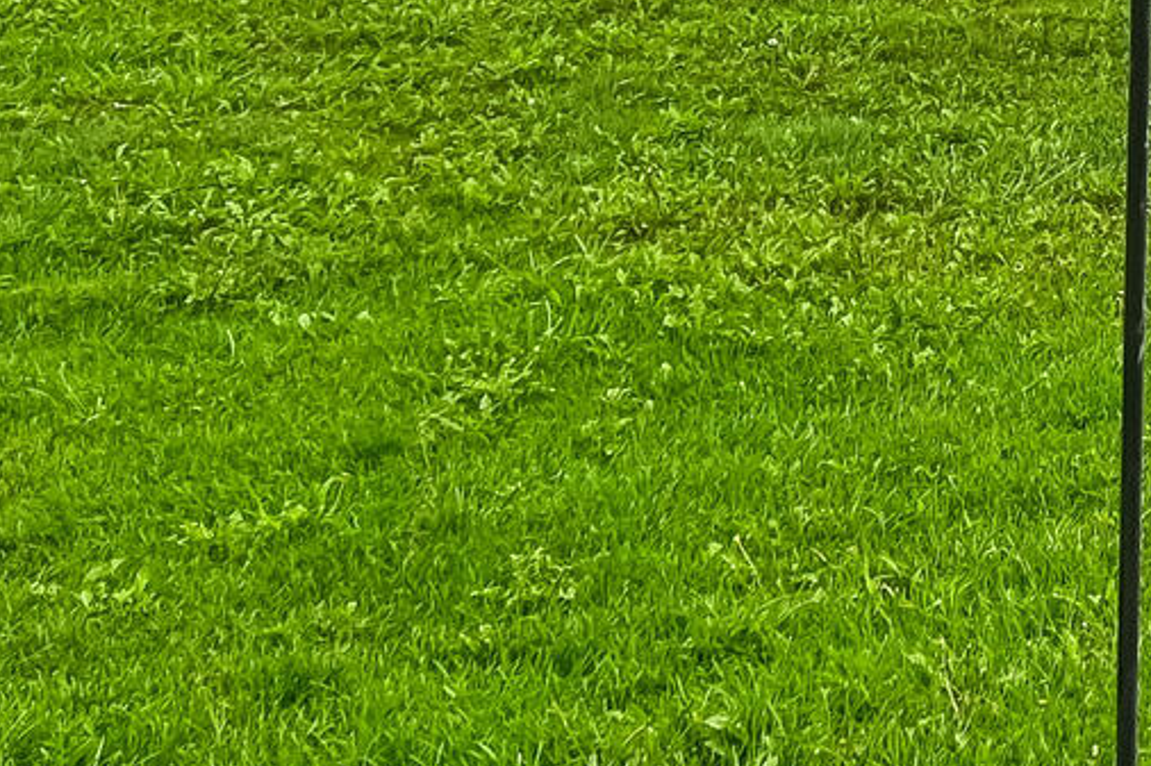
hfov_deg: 21.6
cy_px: -291
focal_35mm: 83
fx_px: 2653
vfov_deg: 15.5
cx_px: 1572
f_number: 4.8
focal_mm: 14
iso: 400
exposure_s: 1/1000
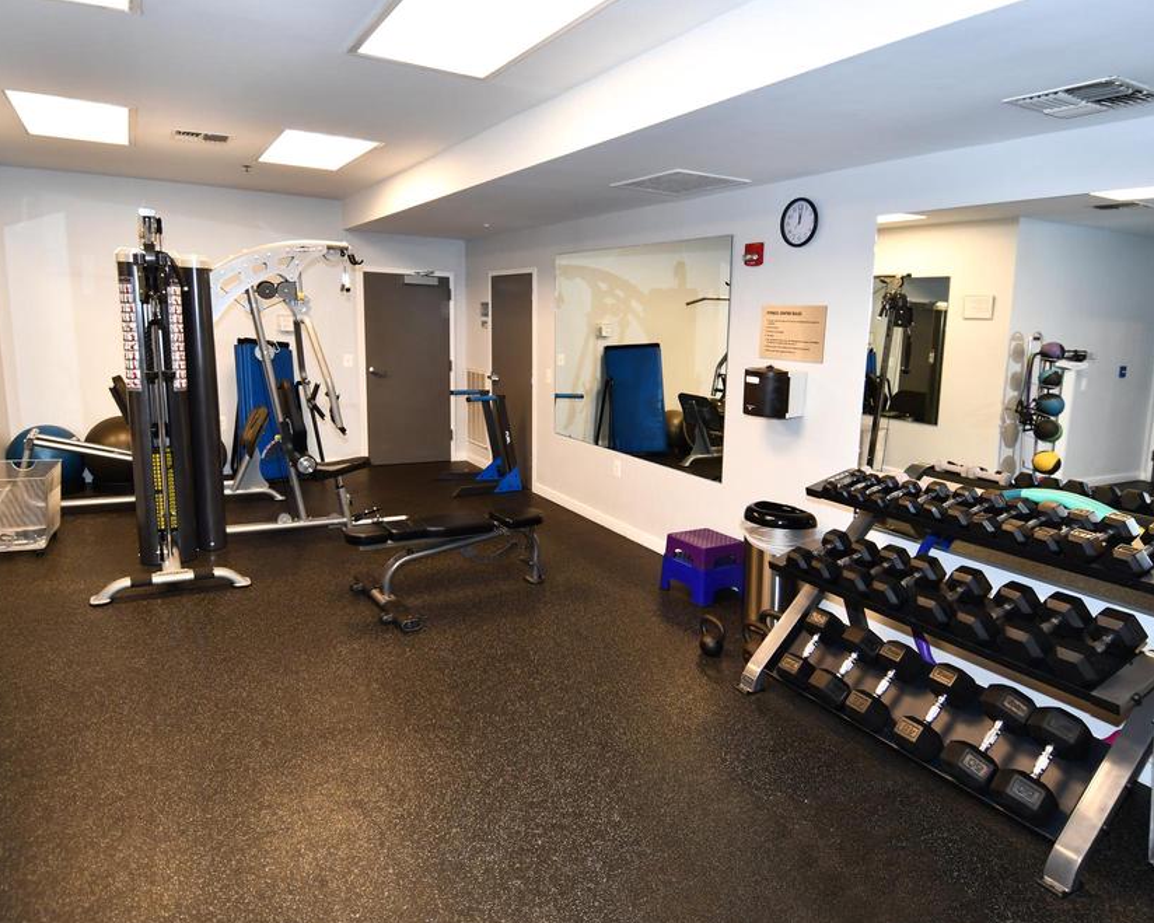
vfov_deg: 65.5
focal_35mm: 21
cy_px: 476
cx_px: 506
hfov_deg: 77.3
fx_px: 717
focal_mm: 12
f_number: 4
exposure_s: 1/60
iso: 500
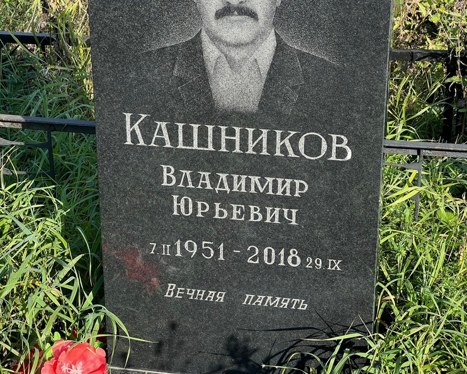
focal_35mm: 81
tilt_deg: -29.6
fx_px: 1120
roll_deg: +0.1
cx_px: 223
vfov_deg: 19.0
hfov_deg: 23.6
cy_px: 188
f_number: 2.8
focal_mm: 9
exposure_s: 1/236
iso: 32
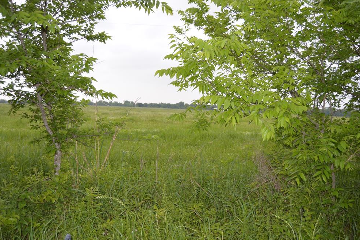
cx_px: 185
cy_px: 124
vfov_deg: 46.4
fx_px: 280
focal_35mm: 28
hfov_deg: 65.5
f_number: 3.5
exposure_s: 1/200
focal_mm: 18
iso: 100
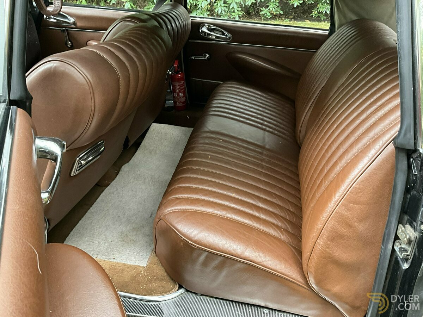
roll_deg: -3.5
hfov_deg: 61.7
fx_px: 354
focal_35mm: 29
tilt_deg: -28.5
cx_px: 212
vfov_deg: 48.2
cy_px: 158
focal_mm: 3
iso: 160
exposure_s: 1/60
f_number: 1.8
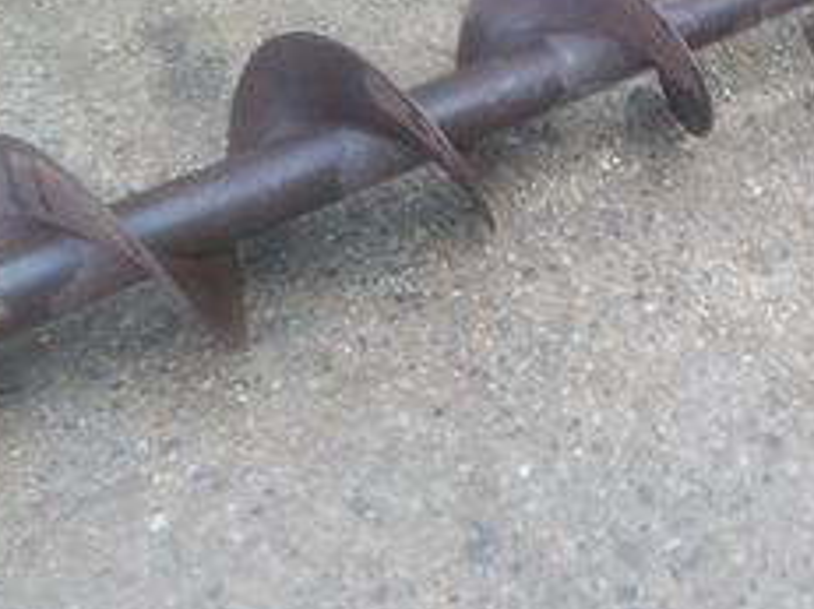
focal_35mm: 52
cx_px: 539
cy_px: 148
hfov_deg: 36.5
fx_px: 1222
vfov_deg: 27.6
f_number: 3.3
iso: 400
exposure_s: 1/20
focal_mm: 4.1
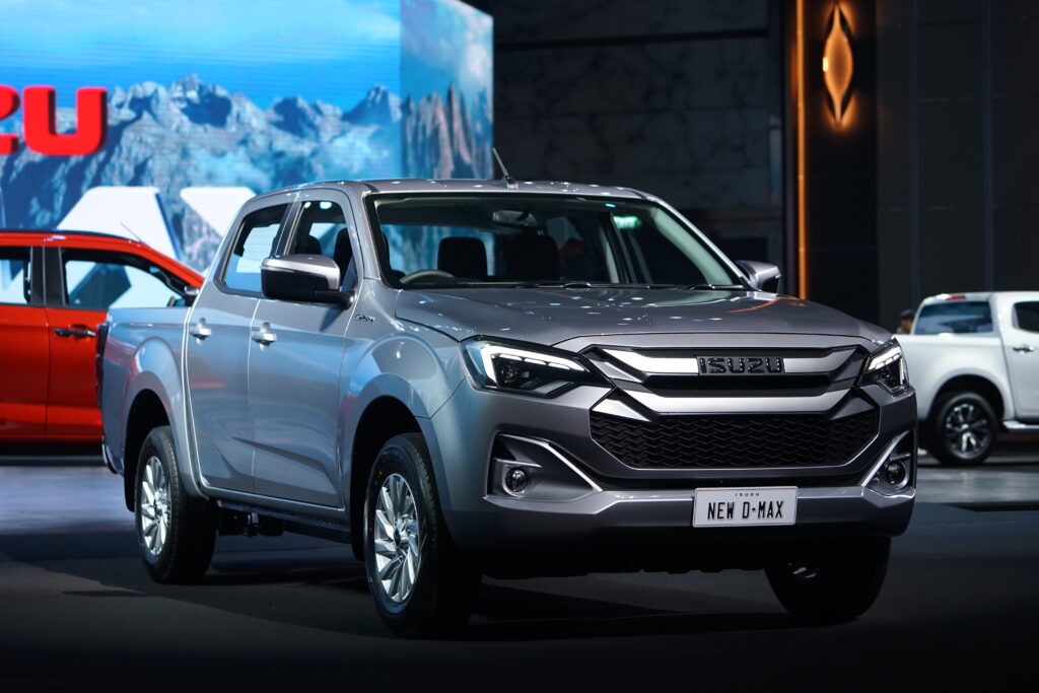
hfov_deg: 21.7
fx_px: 2713
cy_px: 346
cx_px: 520
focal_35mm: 94
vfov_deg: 14.6
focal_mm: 94
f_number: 4
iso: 1000
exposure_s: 1/125
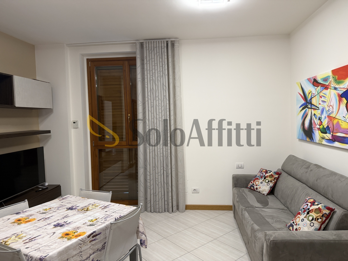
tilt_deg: -3.0
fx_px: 241
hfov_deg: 71.6
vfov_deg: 56.8
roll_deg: +2.0
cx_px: 174
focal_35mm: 24
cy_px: 130
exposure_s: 1/100
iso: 200
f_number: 1.78
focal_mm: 6.76
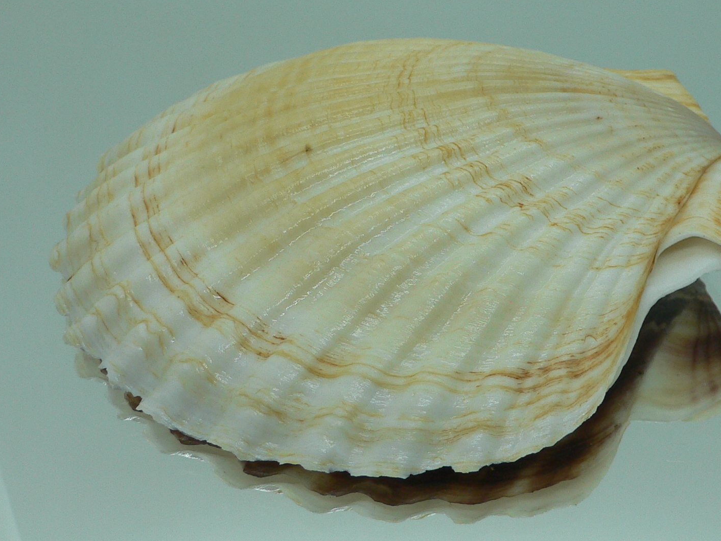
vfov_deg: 29.1
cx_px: 453
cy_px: 226
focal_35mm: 50
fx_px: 1041
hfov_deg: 37.9
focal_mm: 4.6
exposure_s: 1/60
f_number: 2.8
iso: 80
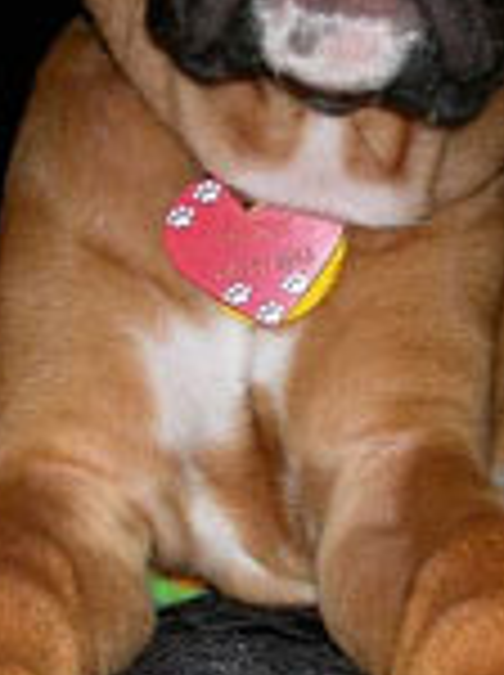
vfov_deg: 22.0
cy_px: 288
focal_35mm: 89
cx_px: 284
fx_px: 1733
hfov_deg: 16.5
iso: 100
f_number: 4.5
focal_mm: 5.6
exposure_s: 1/59.9
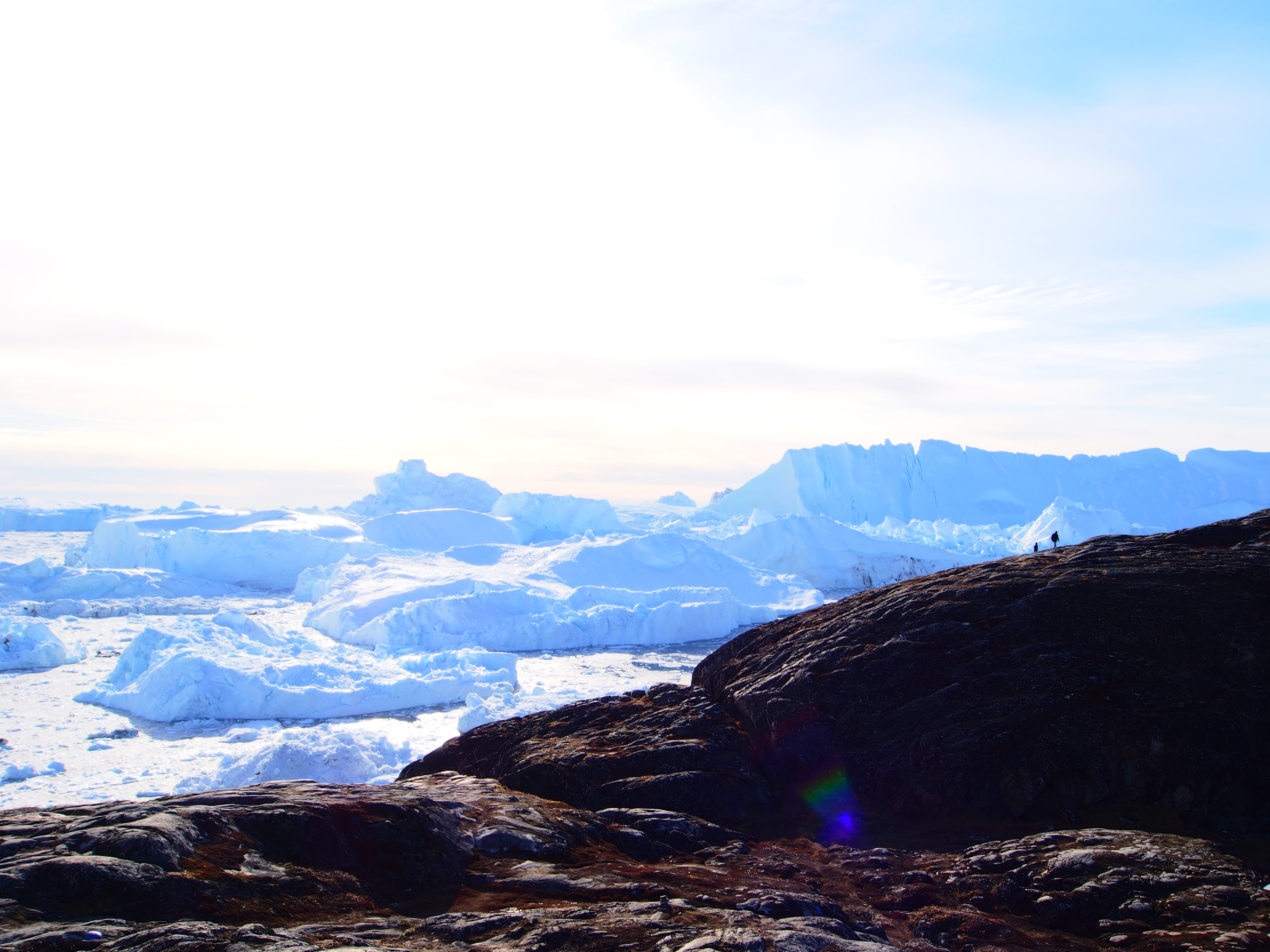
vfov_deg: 44.2
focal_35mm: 32
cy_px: 476
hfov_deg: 56.8
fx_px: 1174
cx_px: 635
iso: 200
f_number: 9
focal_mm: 16
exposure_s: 1/200
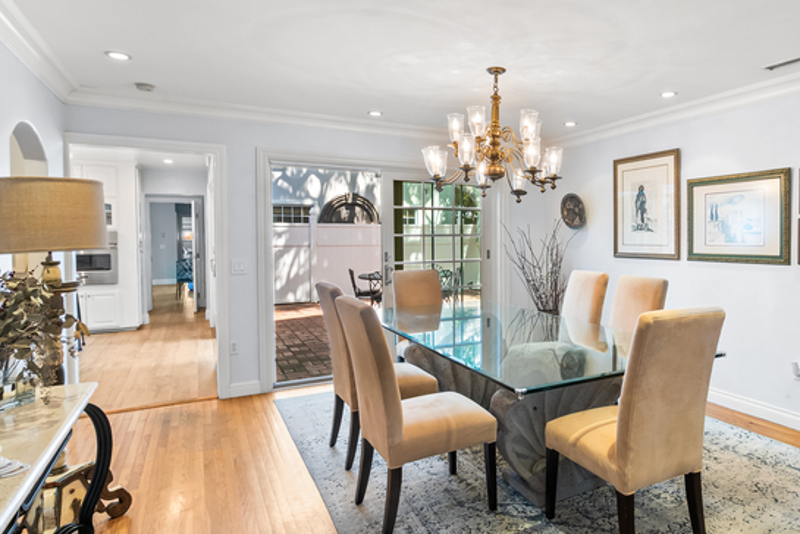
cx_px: 510
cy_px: 246
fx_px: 489
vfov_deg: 57.2
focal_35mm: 22
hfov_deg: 76.9
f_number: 11
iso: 640
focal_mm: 16
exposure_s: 1/2.5
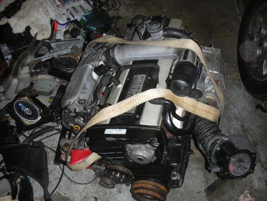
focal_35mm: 35
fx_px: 270
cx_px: 134
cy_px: 100
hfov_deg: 52.6
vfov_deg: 40.7
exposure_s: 1/60.1
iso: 73
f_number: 3
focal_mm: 5.8
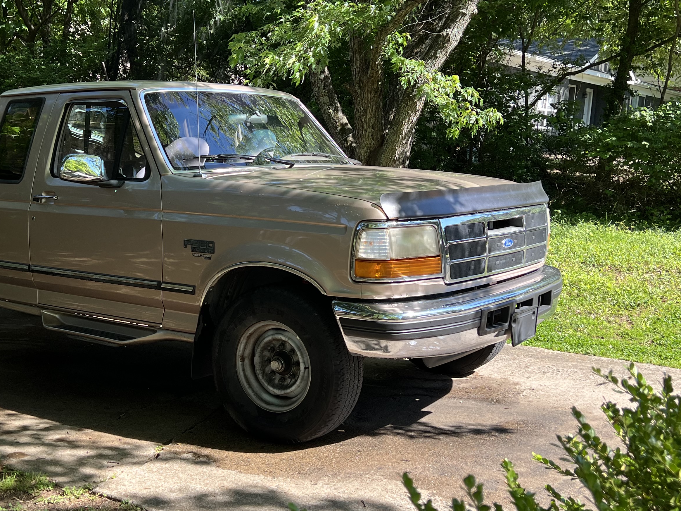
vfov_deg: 32.2
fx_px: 885
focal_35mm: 45
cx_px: 255
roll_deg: -3.0
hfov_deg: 41.8
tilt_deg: -8.6
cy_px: 254
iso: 50
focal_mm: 5.7
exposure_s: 1/628
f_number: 1.5
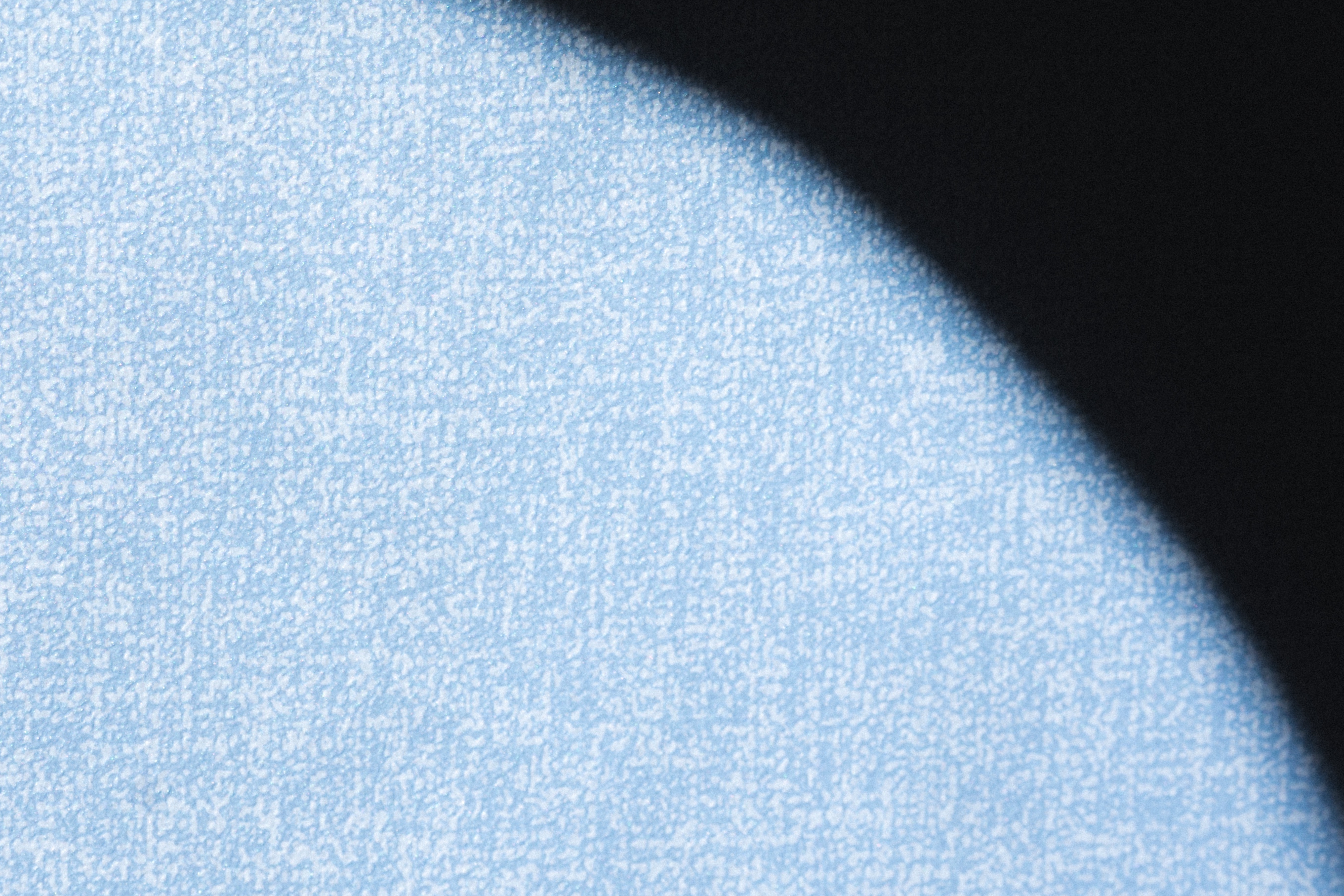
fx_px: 7317
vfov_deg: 7.0
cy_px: 242
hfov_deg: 10.4
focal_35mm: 196
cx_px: 144
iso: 100
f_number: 8
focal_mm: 90
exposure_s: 1/320
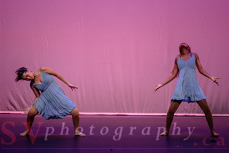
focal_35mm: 196
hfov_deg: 10.5
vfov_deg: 7.0
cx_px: 114
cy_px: 88
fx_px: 1249
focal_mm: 170
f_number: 2.8
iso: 1250
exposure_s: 1/500
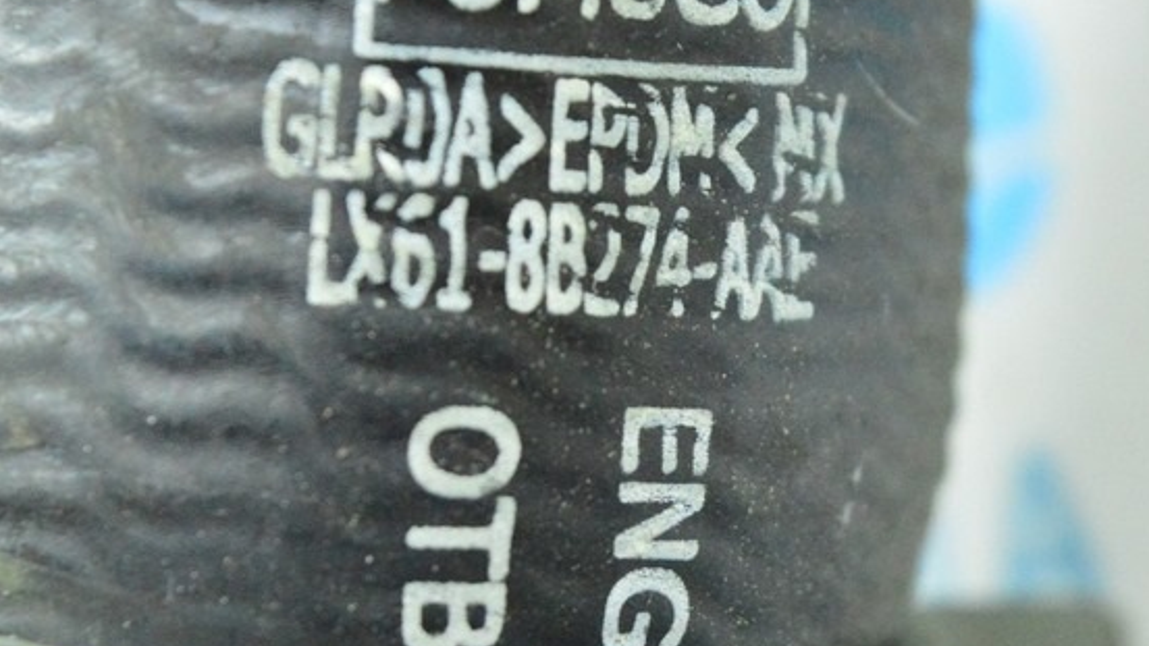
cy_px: 149
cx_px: 661
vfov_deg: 7.6
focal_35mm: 160
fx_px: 4874
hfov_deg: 13.4
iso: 6400
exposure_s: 1/100
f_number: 6.3
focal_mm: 55
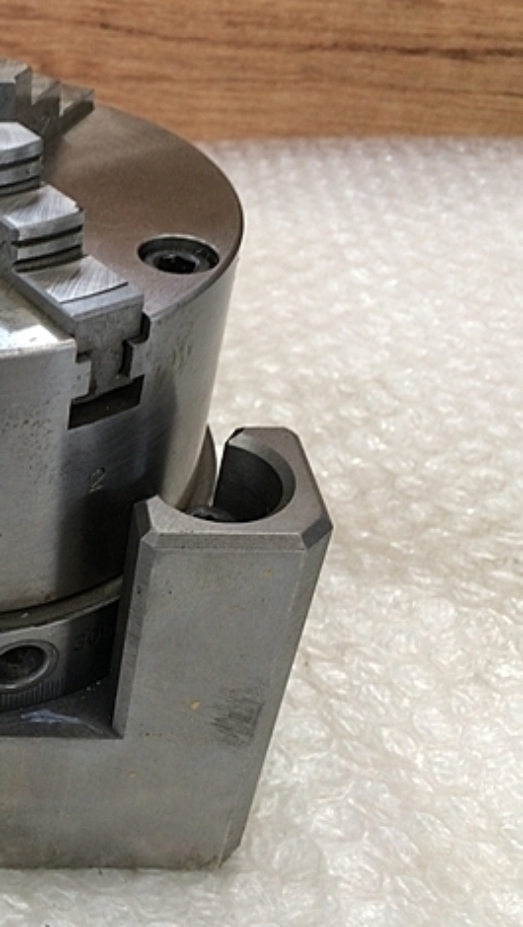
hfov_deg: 25.7
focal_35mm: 43
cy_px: 465
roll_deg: +0.1
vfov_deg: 47.3
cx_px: -55
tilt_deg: -41.4
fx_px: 1058
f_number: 2.2
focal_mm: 4.15
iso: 50
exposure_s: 1/30
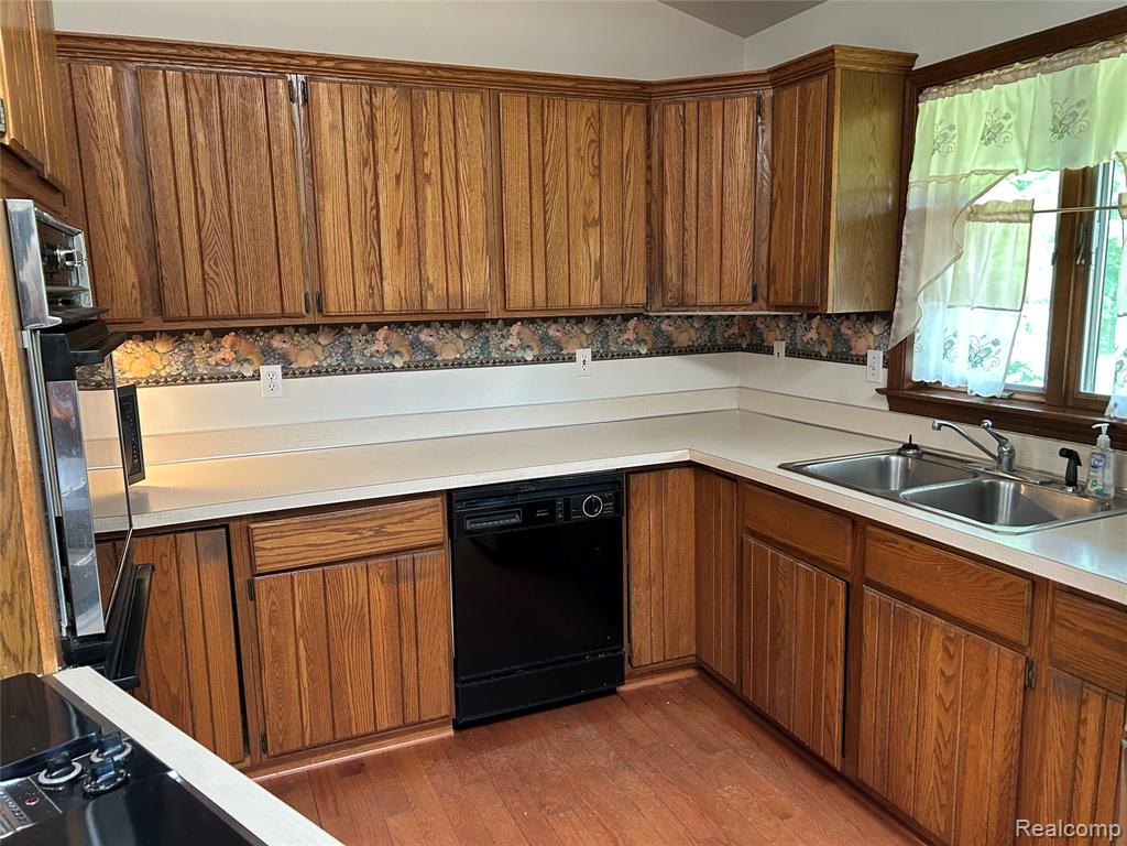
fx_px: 846
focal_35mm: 26
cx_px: 564
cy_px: 423
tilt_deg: -9.9
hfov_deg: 67.3
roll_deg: +1.1
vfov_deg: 53.1
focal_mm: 5.7
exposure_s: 1/60
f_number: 1.5
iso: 250
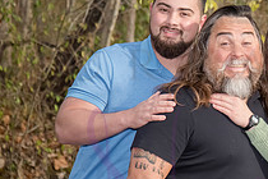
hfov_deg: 8.3
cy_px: 127
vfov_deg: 5.6
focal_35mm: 246
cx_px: 302
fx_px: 1831
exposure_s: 1/800
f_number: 4.5
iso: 800
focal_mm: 85
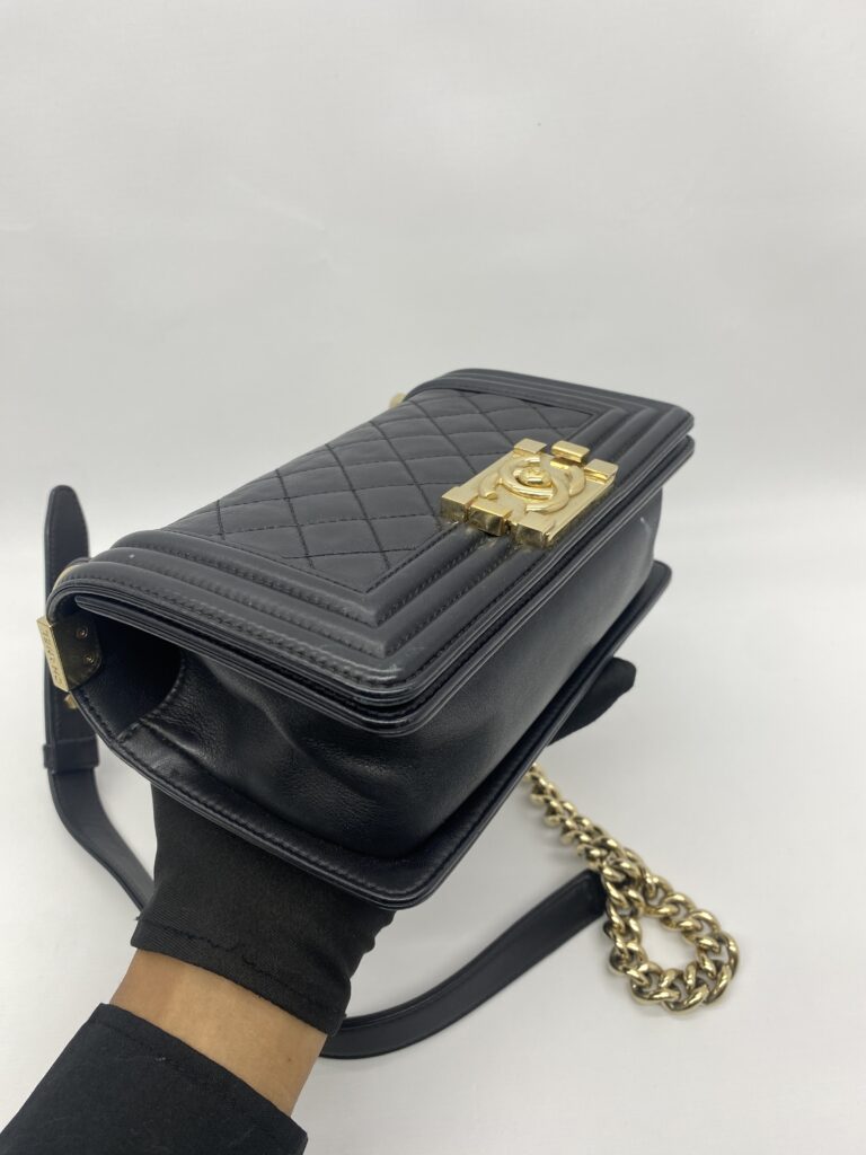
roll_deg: +2.6
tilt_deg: -39.8
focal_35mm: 26
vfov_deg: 67.3
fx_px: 867
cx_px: 433
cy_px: 578
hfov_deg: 53.1
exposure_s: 1/107
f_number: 1.8
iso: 32
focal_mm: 4.25
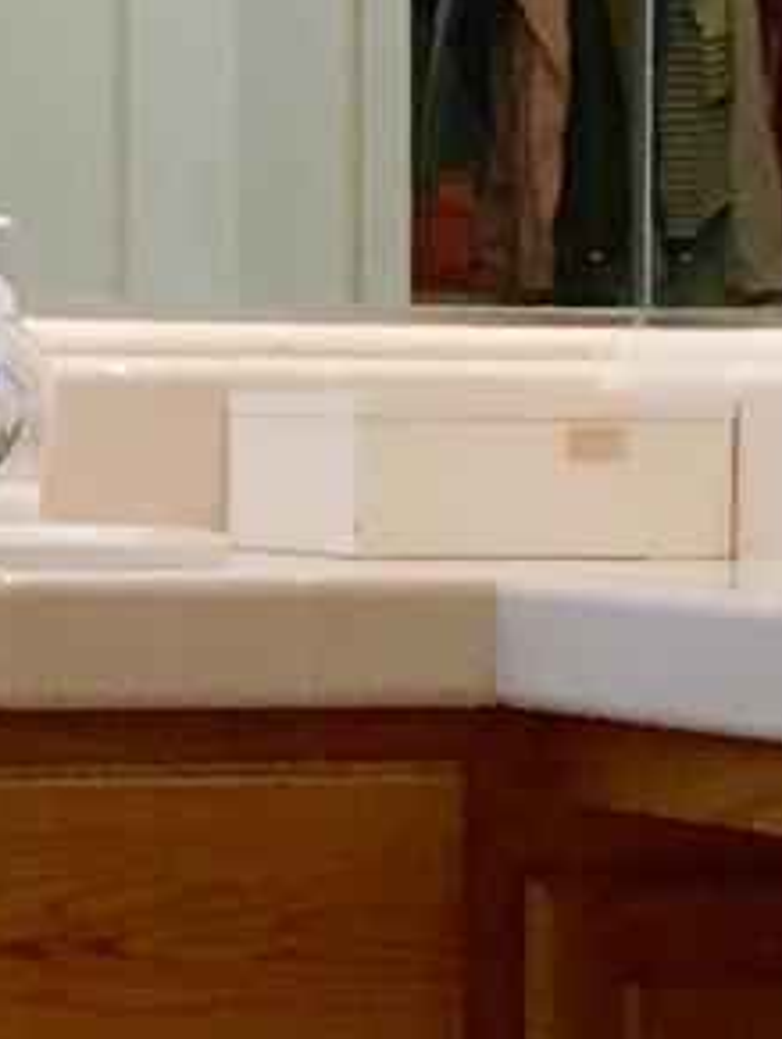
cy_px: 418
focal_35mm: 199
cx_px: -311
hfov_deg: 7.4
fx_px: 5981
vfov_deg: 9.9
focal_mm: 4.15
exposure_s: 1/30
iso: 40
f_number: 2.2
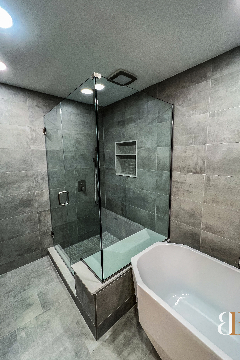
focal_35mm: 14
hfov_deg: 81.2
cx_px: 122
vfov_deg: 104.2
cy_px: 177
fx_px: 140
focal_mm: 1.57
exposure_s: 1/60
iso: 200
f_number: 1.8
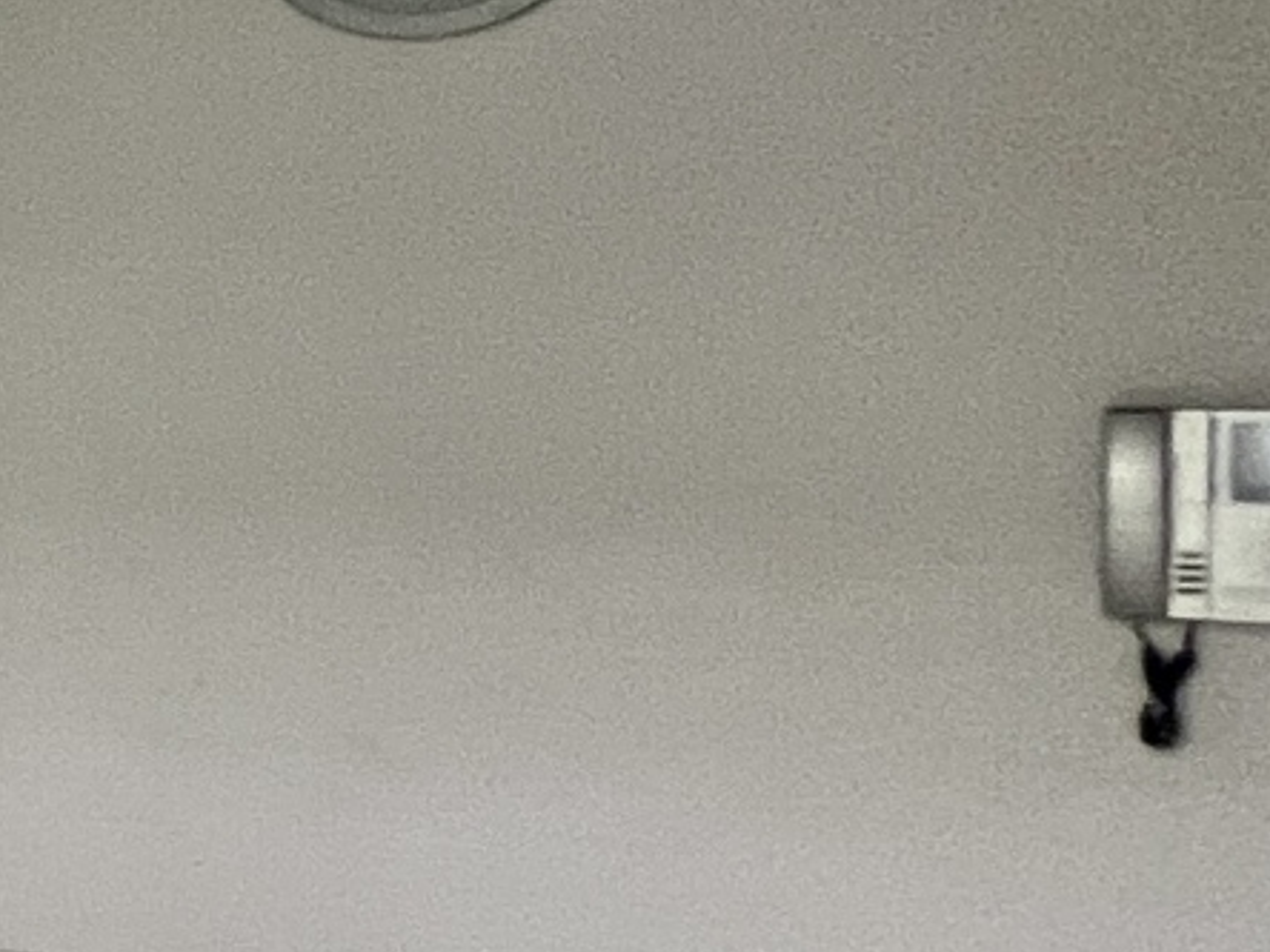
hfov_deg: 12.3
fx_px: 2752
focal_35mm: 75
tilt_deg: -0.5
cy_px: 375
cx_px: -2340
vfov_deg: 19.6
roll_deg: -0.5
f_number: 1.8
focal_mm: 1.57
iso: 200
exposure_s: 1/99
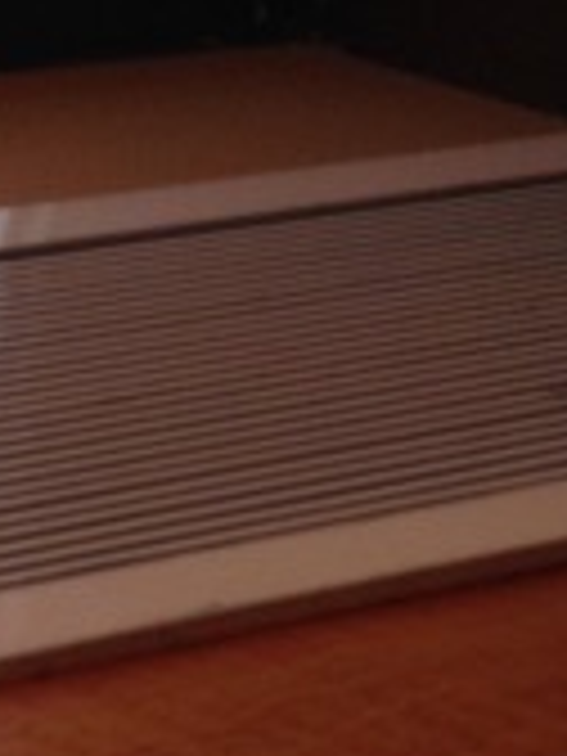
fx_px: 3887
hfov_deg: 8.0
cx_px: -495
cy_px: 367
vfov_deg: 11.1
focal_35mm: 178
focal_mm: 4.28
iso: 64
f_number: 2.4
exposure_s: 1/40
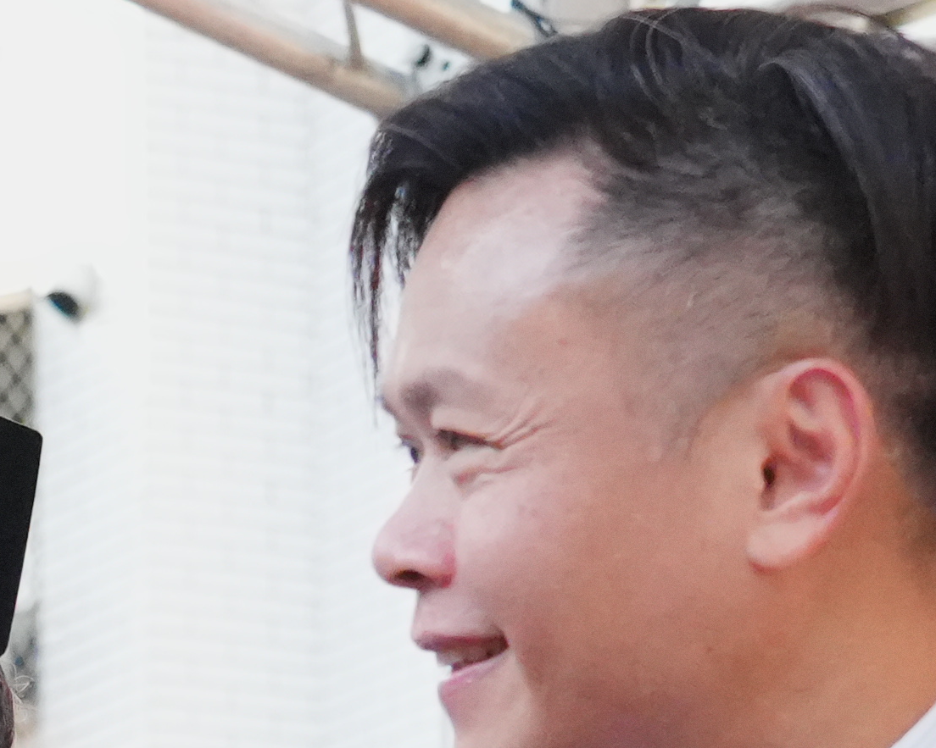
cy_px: 1277
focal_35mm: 268
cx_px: -394
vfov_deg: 5.7
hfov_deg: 7.1
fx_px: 7423
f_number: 5.6
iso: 10000
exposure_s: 1/3200
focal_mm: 45
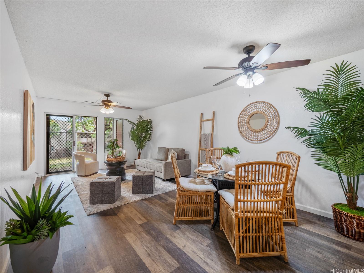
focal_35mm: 14
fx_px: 147
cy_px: 136
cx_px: 182
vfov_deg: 85.7
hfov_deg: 102.1
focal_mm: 7
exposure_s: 1/125
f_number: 4
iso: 200
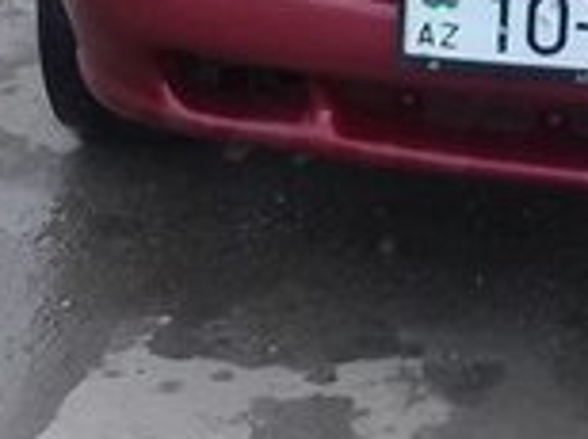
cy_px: -136
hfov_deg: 14.6
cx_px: 592
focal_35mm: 133
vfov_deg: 10.9
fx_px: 2256
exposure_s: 1/140
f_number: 2.2
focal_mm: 3.3
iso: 50
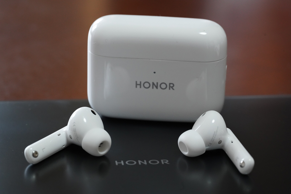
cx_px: 146
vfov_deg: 13.1
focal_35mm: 105
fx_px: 849
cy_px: 97
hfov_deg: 19.4
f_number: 8
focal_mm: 105
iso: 5000
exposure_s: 1/100
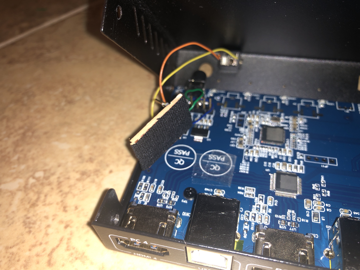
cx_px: 180
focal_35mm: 28
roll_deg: +7.6
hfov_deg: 63.4
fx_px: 291
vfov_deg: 49.7
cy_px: 135
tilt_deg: -44.4
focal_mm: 4
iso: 20
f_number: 1.8
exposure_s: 1/9
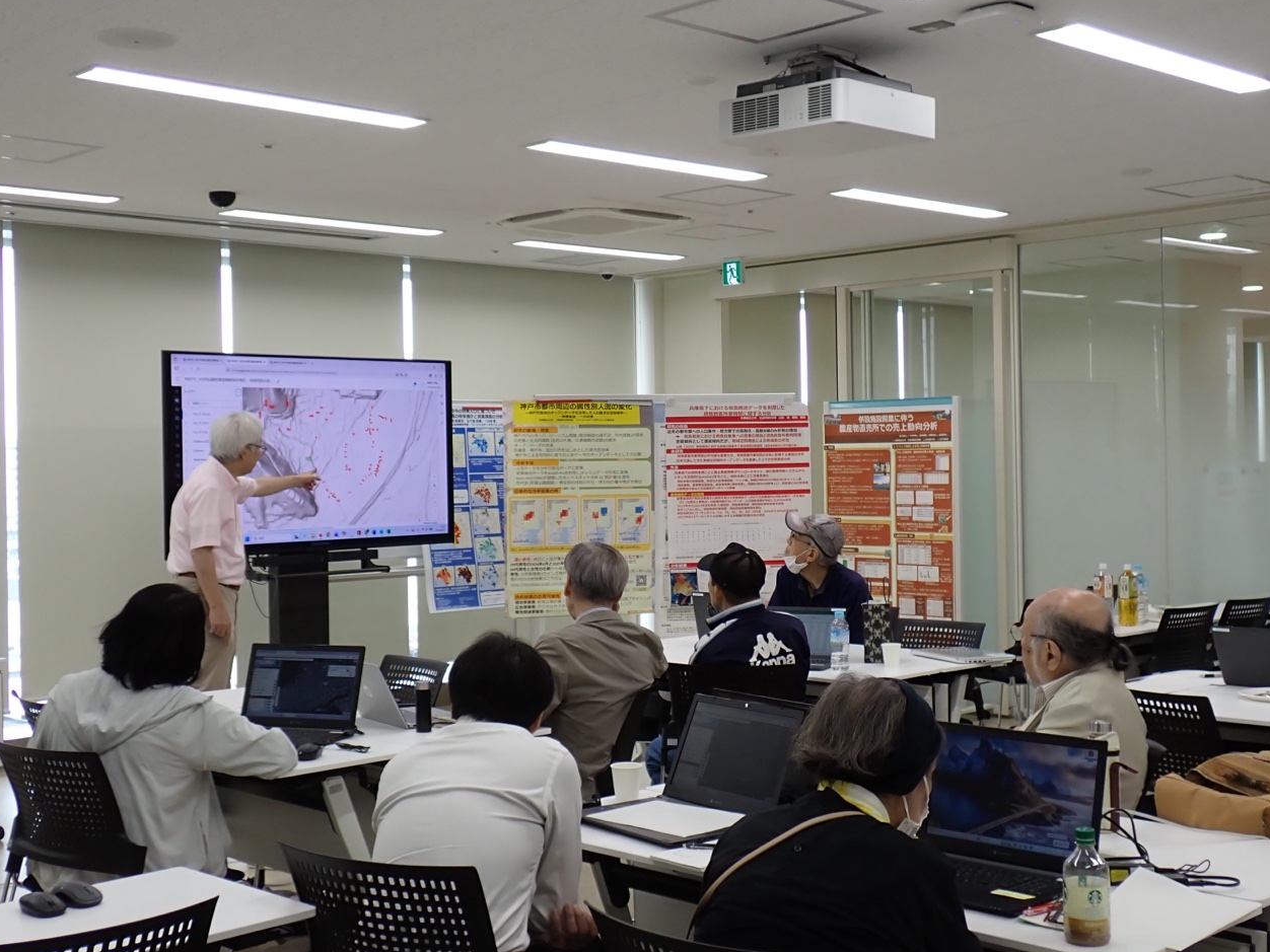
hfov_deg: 41.2
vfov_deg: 31.5
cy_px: 499
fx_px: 1688
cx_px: 655
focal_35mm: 46
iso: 125
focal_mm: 6.37
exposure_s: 1/125
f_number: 2.5
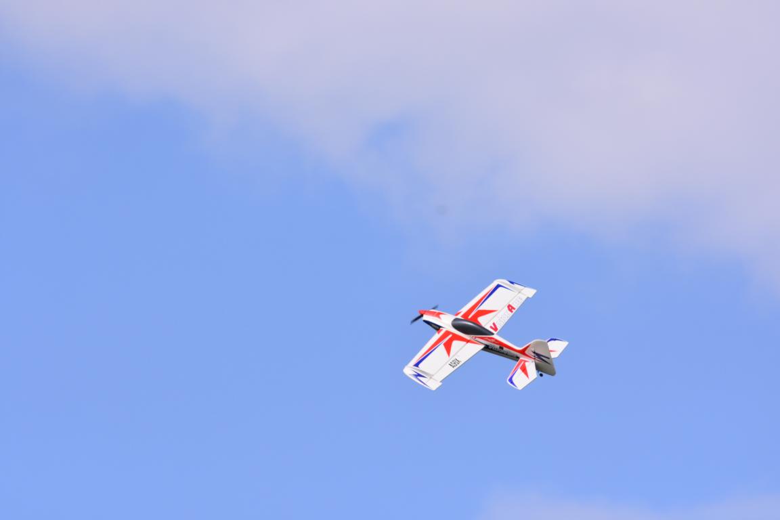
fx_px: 9749
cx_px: 390
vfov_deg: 3.1
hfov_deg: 4.6
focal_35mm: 450
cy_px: 260
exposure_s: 1/4000
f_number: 8
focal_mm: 300
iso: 800
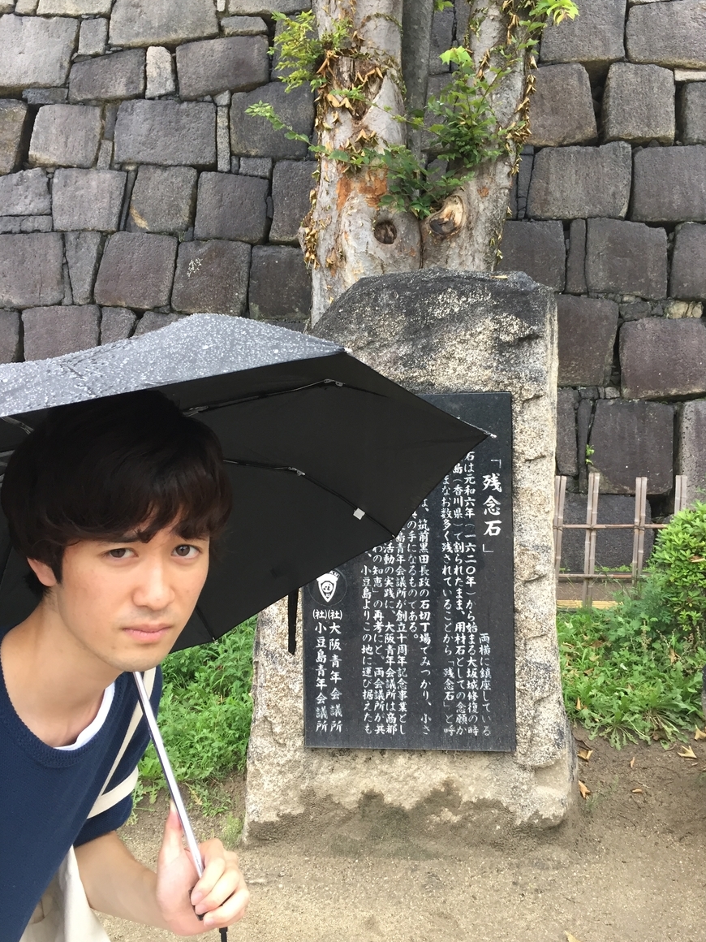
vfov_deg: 60.0
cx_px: 359
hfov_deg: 46.8
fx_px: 816
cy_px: 473
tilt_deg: -0.1
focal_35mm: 30
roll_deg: +2.5
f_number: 2.2
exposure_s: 1/30
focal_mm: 4.15
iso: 64
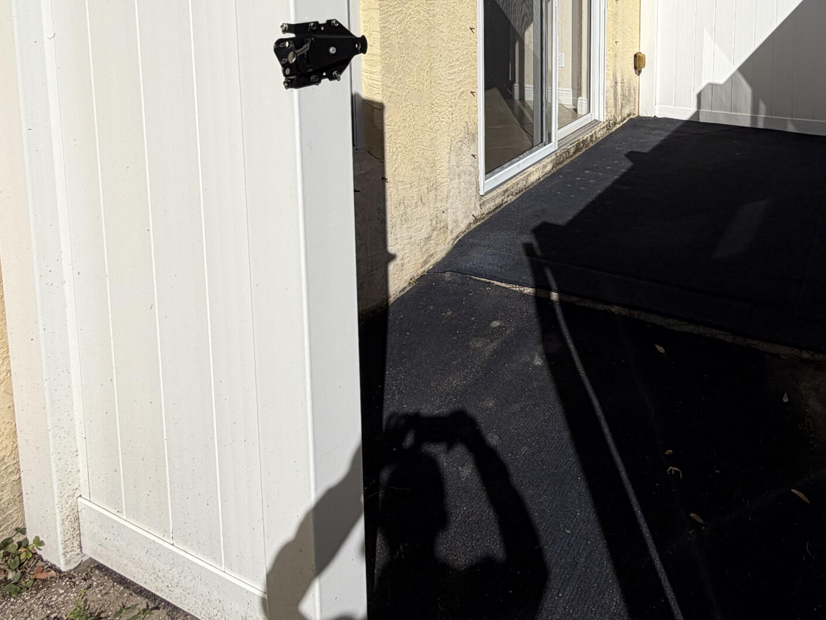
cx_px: 581
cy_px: 42
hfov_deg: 58.0
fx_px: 716
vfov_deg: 42.2
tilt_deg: -8.6
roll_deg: -0.5
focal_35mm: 30
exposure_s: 1/2320
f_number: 2.2
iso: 20
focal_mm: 2.22
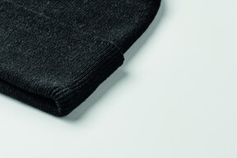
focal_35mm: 174
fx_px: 1145
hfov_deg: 11.8
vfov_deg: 7.9
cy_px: 52
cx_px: 45
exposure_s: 1/125
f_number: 18
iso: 160
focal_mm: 105
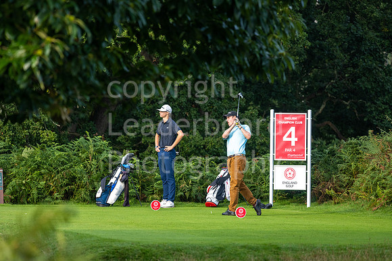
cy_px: 130
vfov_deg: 4.6
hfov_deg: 6.9
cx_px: 196
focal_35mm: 300
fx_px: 3267
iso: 400
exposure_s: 1/1250
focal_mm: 300
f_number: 5
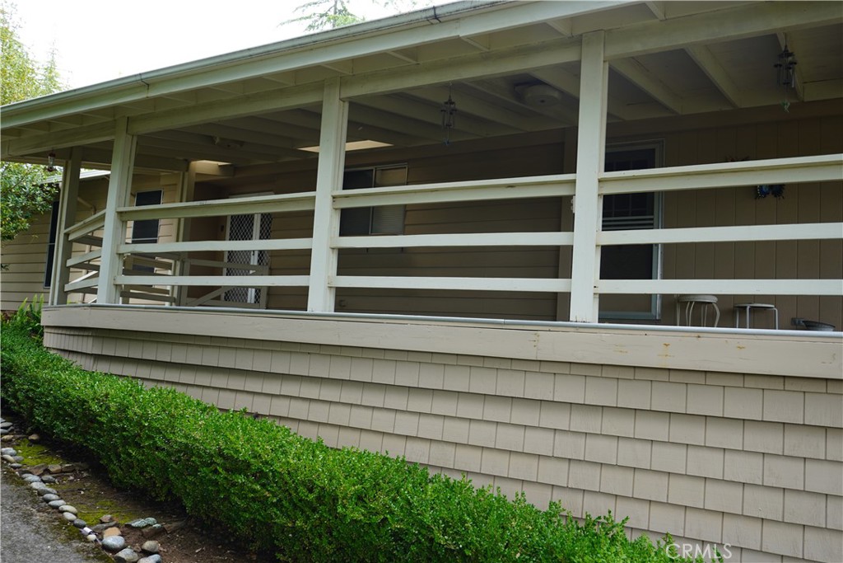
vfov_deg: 43.6
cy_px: 282
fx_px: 703
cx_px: 422
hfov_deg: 61.9
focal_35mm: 30
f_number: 4.5
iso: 100
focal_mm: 20
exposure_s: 1/80
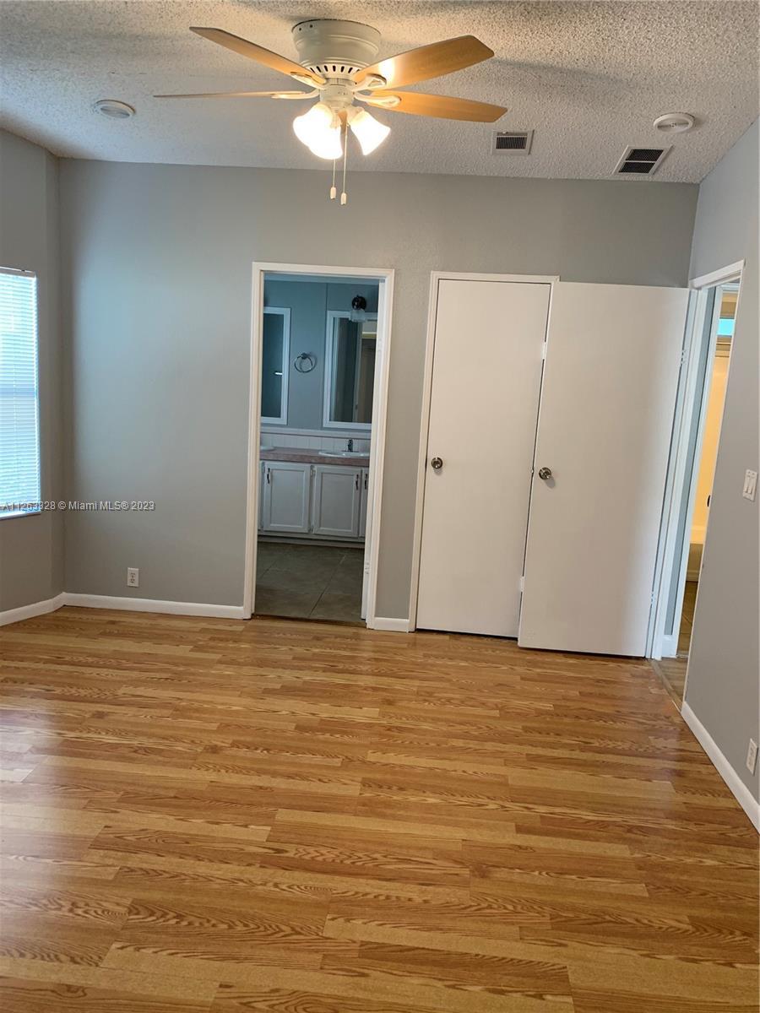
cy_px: 506
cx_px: 380
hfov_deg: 53.1
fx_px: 761
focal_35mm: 26
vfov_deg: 67.3
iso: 80
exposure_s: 1/60
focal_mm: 4.25
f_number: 1.8
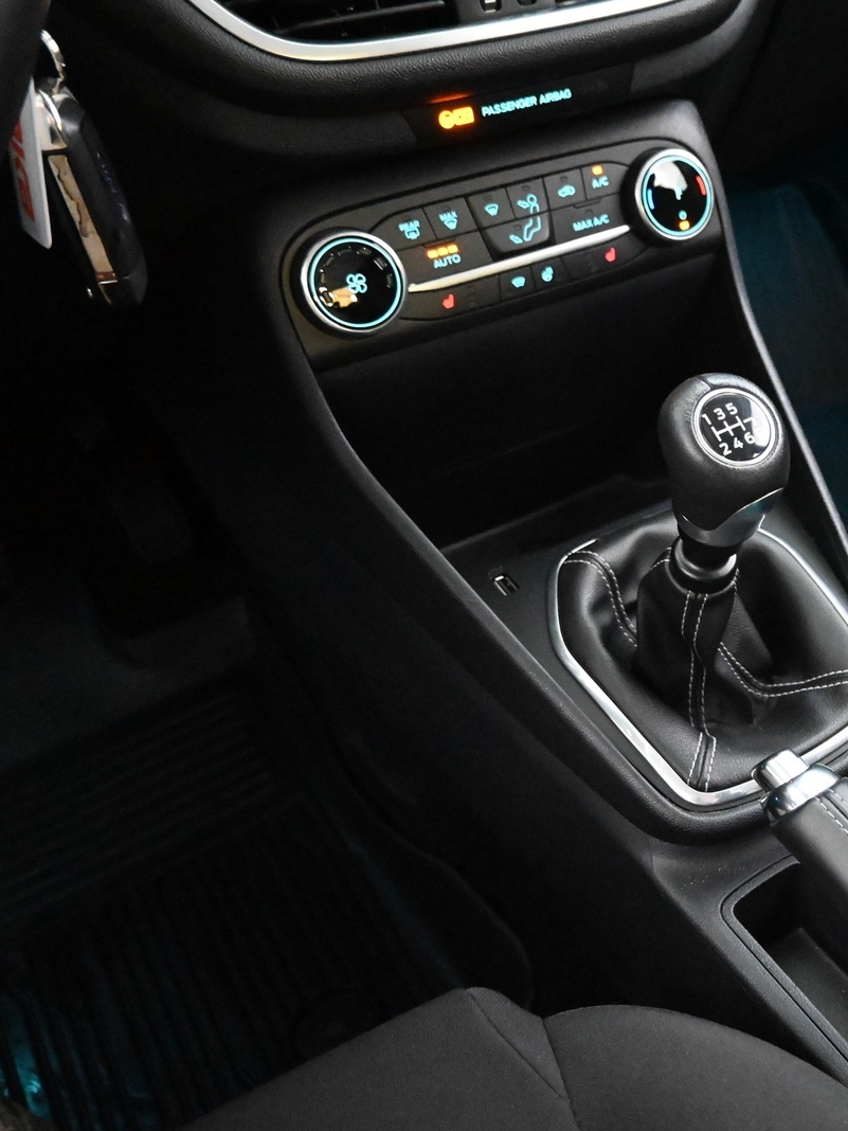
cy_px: 564
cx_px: 828
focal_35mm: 35
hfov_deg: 36.9
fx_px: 1143
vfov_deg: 52.6
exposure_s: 1/25
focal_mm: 16
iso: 11400
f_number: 3.5
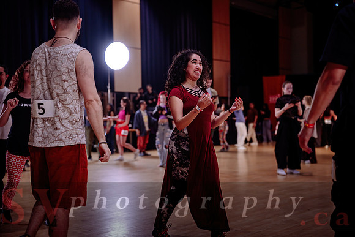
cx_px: 178
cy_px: 118
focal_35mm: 44
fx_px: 434
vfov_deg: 30.5
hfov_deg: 44.5
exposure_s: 1/250
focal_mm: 44
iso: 1250
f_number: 2
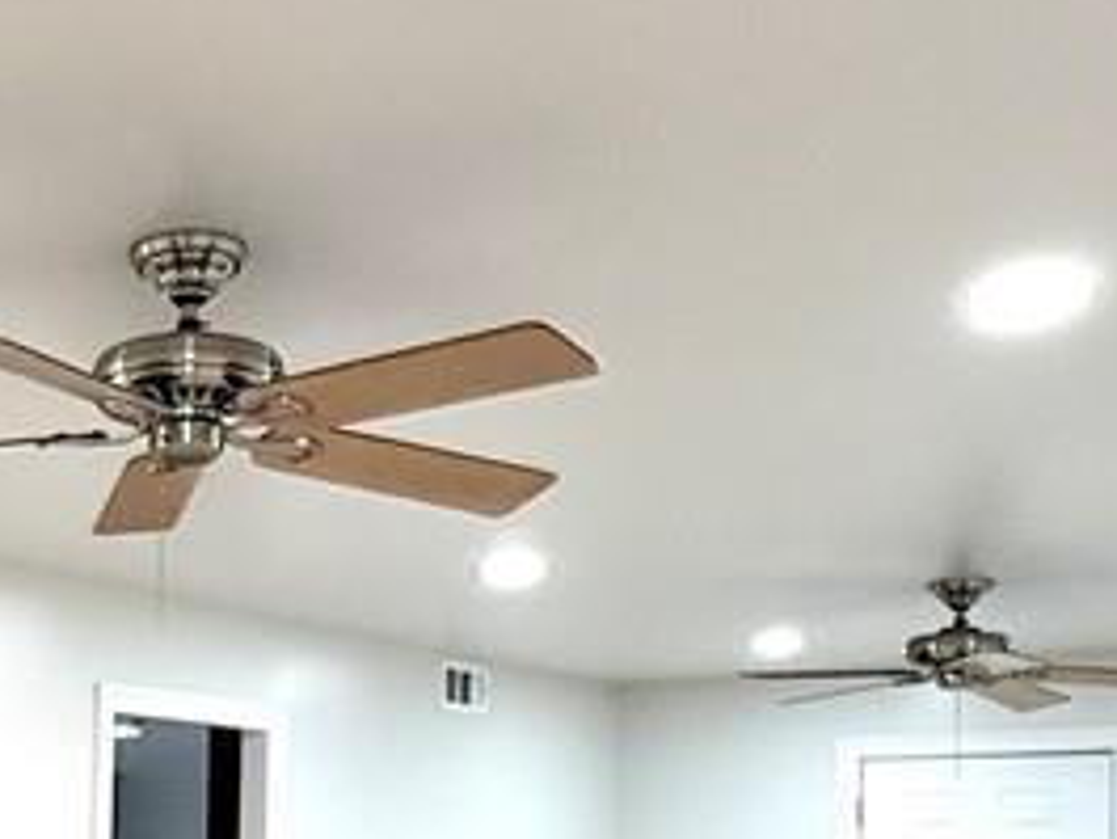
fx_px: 1743
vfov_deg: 25.6
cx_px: -8
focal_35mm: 54
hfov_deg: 32.6
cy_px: 847
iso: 250
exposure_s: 1/120
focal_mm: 2.22
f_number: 2.2
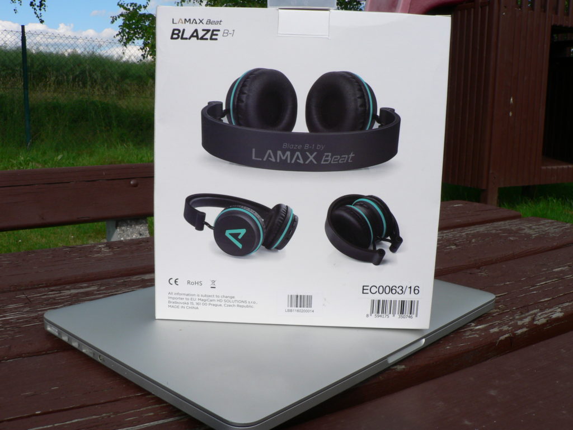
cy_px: 215
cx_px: 286
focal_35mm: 36
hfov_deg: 51.4
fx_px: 596
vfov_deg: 39.7
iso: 80
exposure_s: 1/400
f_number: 5.6
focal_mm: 6
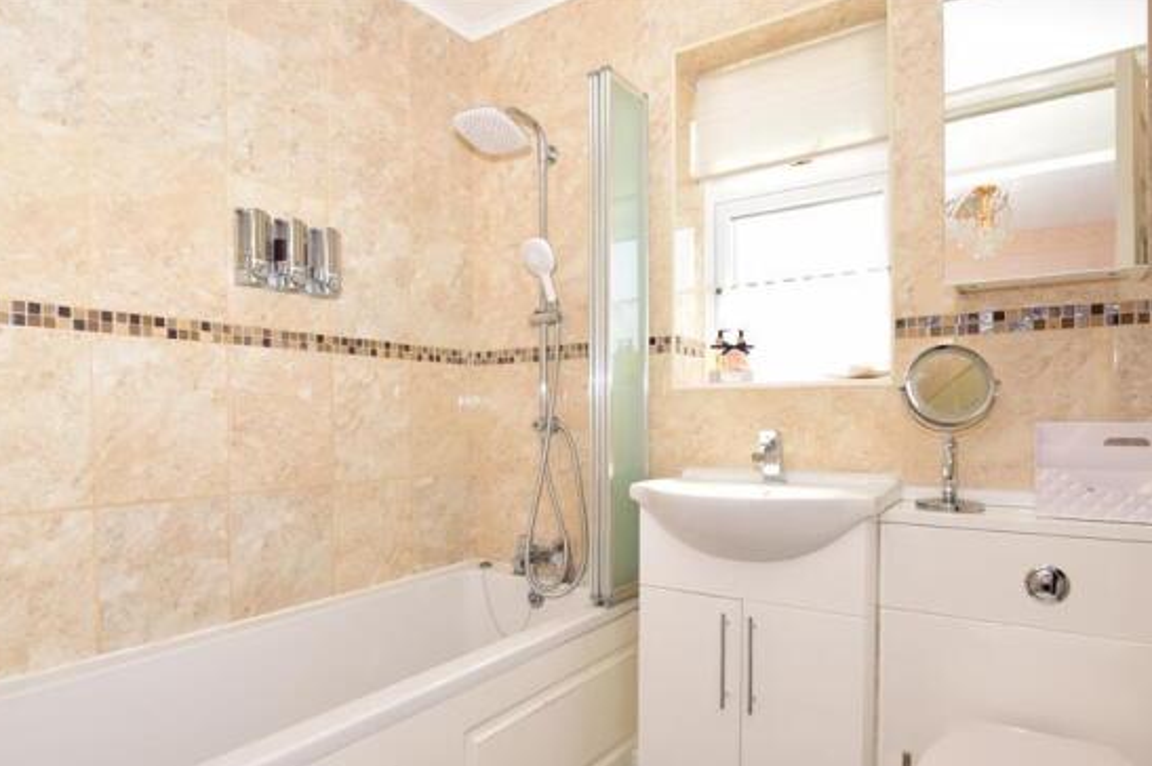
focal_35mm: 18
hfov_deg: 90.0
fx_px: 576
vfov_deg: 66.8
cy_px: 451
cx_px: 564
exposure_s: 1/200
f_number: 7.1
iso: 400
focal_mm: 10
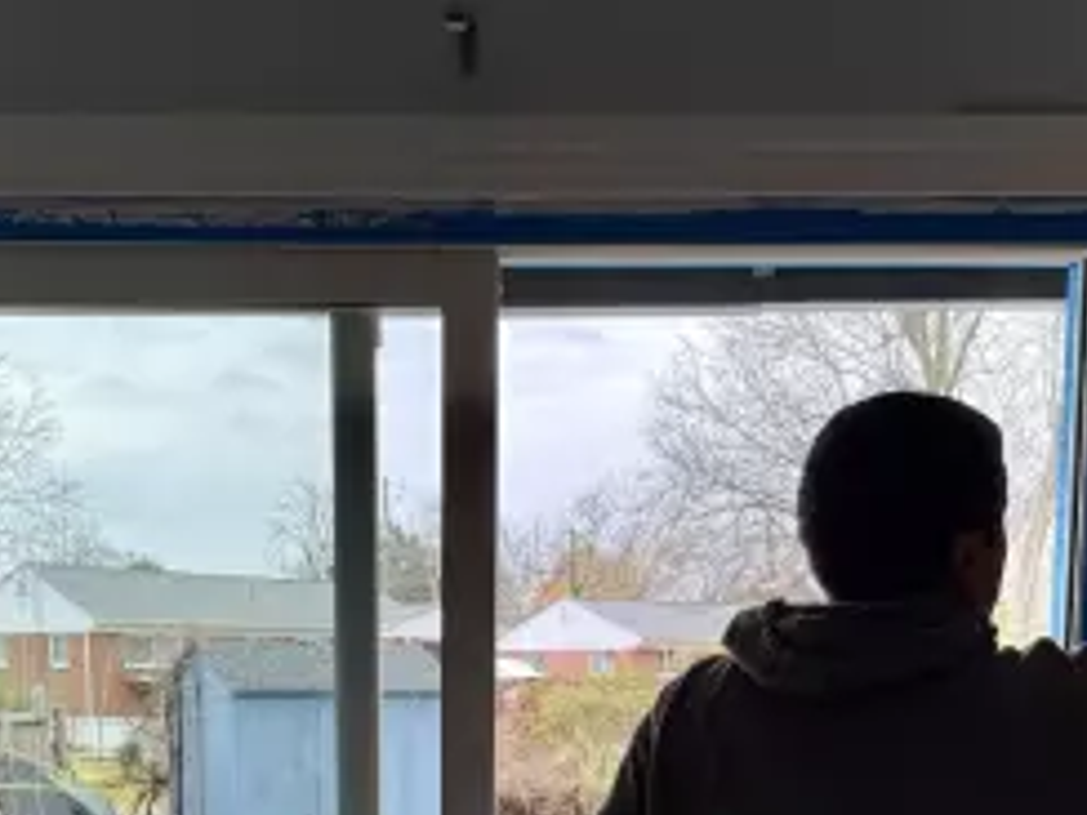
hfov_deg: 34.8
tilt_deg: -6.9
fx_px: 1727
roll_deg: +1.9
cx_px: 441
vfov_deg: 24.5
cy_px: 931
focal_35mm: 55
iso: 100
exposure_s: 1/265
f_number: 1.78
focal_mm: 6.76
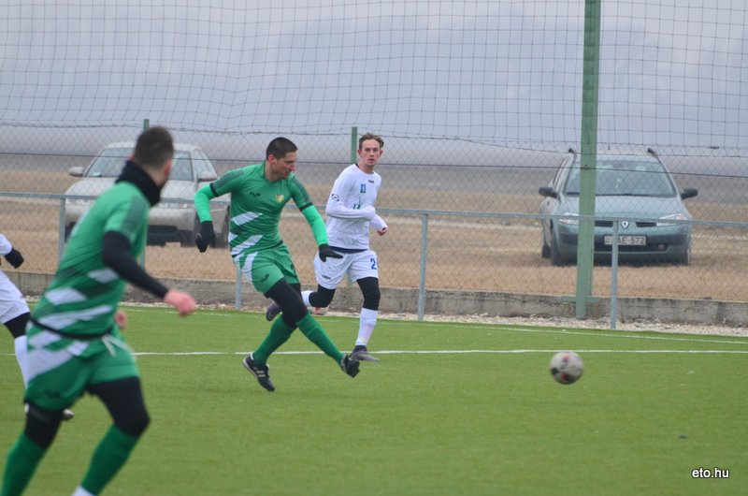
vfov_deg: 3.0
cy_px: 248
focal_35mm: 450
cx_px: 374
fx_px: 9331
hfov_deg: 4.6
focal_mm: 300
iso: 800
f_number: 5.6
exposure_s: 1/640
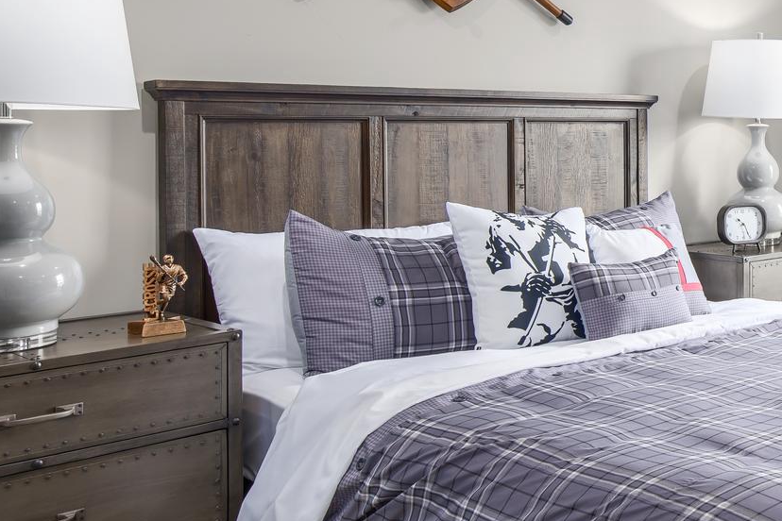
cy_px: 187
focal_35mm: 47
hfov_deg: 35.1
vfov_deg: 28.5
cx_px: 888
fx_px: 1021
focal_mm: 19
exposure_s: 1/250
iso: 200
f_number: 8
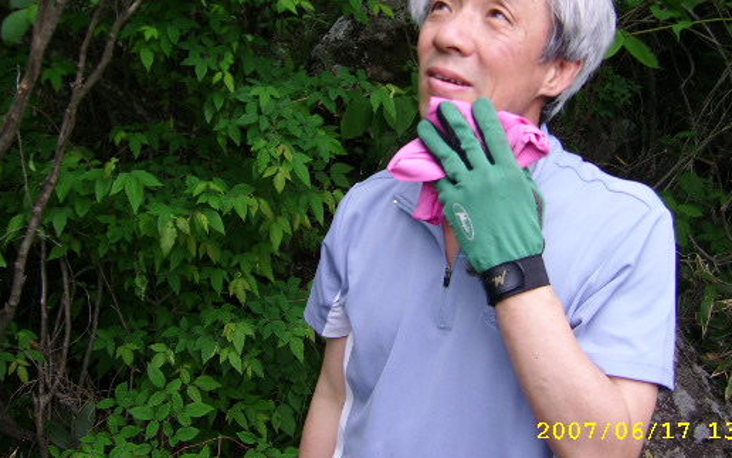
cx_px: 372
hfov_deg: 43.5
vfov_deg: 27.8
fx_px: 918
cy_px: 135
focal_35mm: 46
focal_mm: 5.95
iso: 100
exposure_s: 1/192
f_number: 2.8
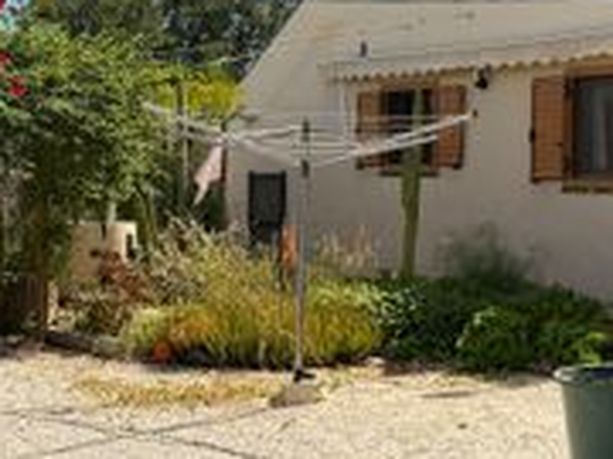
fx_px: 1417
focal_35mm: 80
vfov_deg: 18.4
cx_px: 467
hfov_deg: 24.1
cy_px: 228
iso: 80
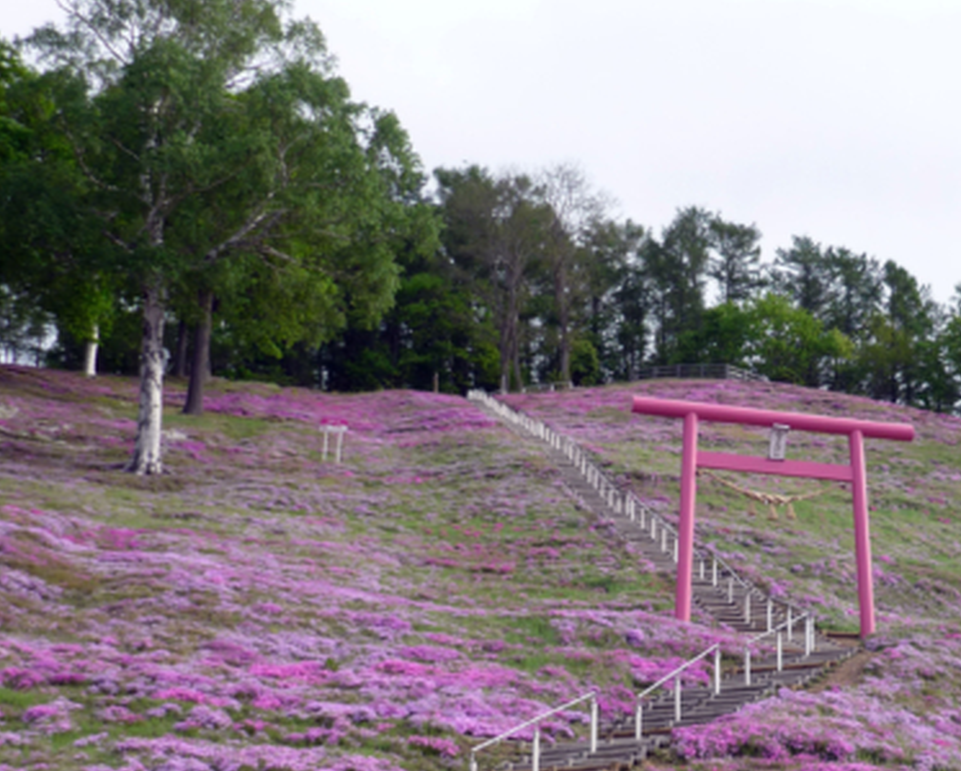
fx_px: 1964
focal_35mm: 69
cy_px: 526
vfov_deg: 22.1
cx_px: 734
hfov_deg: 27.1
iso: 100
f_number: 3
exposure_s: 1/500
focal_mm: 7.2
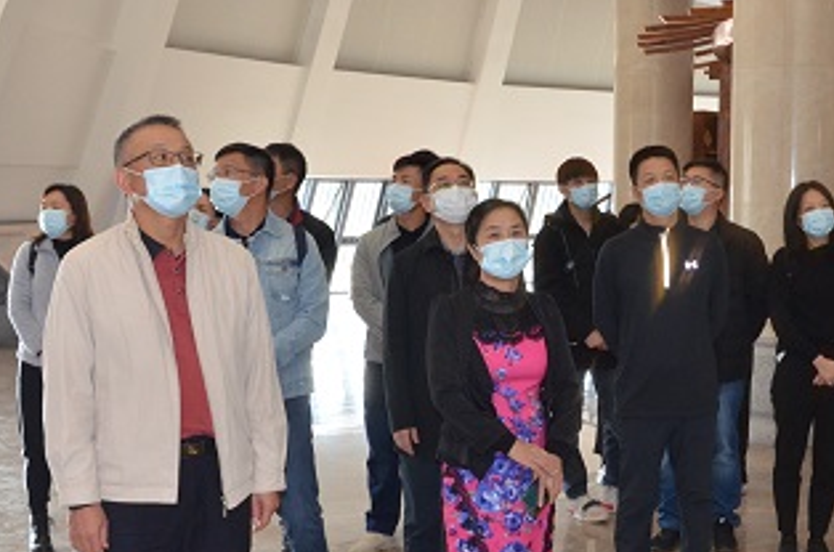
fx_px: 1457
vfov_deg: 21.4
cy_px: 333
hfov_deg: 31.5
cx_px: 595
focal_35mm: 63
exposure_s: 1/80
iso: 1600
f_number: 5.6
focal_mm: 22
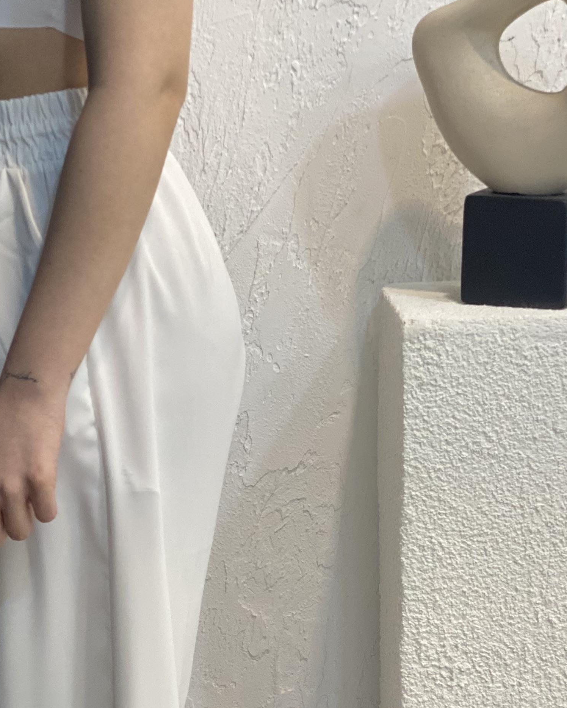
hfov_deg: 14.4
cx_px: 173
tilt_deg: -18.7
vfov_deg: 17.6
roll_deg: +1.4
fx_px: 2244
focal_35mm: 107
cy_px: 678
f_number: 2
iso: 125
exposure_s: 1/100
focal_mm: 6
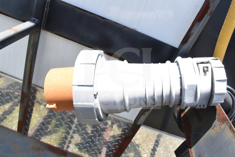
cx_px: 118
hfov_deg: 67.4
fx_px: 176
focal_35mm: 27
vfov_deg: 48.0
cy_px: 78
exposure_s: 1/200
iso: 200
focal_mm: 18
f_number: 7.1
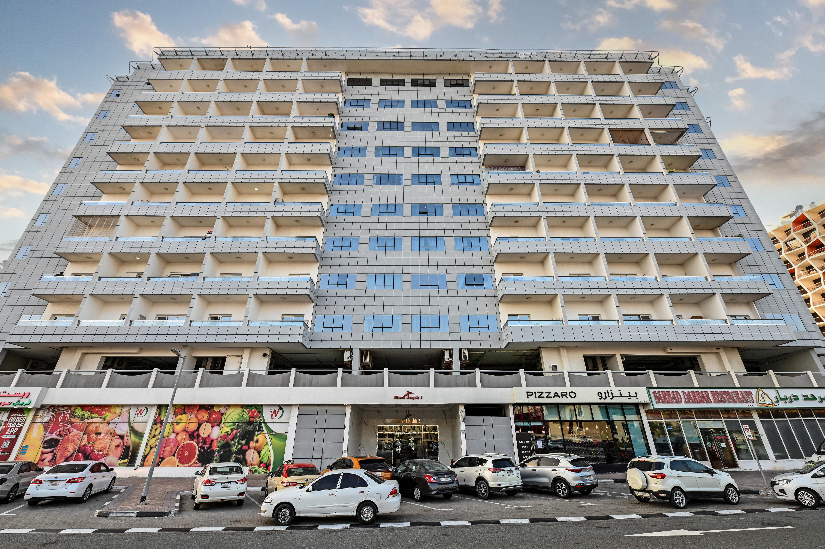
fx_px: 344
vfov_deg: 77.2
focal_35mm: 15
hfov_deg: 100.4
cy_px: 274
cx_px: 412
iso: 320
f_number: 8
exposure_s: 1/80
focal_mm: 15
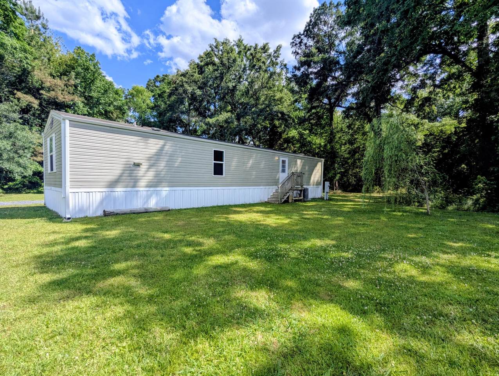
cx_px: 250
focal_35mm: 16
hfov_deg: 94.4
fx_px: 231
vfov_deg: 78.2
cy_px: 188
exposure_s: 1/1770
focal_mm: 2.35
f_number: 2.2
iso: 43
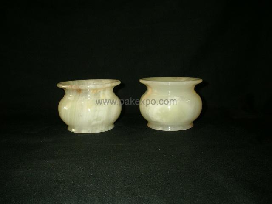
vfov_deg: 37.7
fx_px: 299
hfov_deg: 49.0
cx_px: 136
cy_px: 102
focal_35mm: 38
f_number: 2.9
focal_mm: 6
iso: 100
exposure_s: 1/31.6
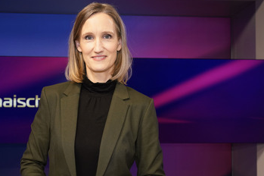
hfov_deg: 44.1
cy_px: 108
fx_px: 322
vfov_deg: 30.3
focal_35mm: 44
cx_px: 96
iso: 2000
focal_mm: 34
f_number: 5
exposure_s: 1/125
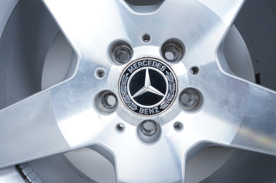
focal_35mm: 29
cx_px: 138
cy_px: 92
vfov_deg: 44.9
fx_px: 222
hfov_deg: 63.7
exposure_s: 1/100
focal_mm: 29
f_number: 7.1
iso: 250
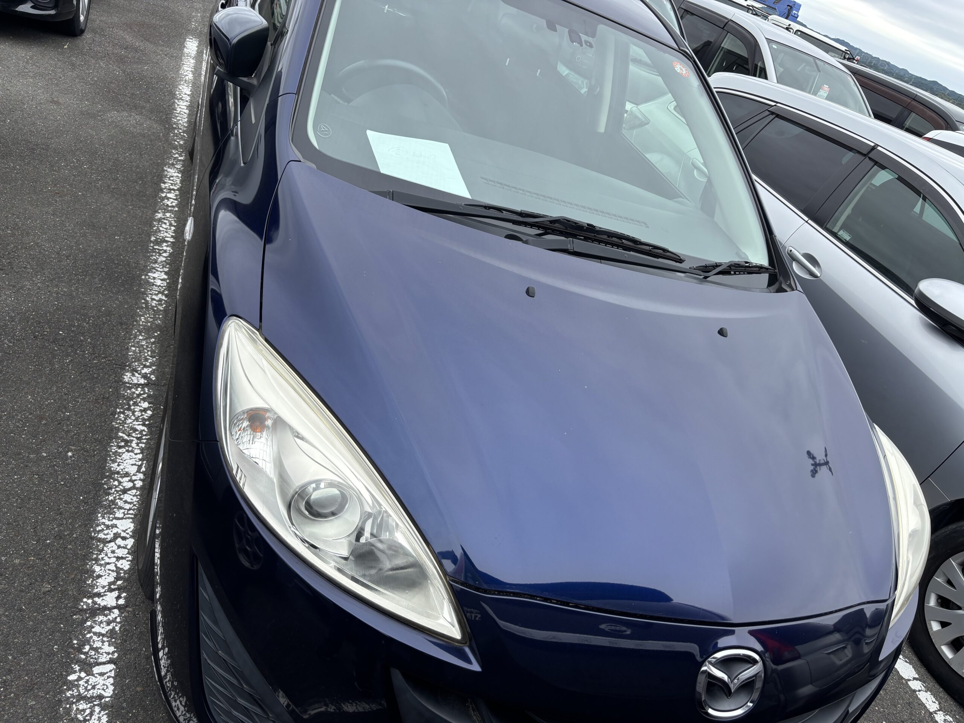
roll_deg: -23.1
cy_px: 362
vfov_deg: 53.1
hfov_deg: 67.3
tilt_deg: -29.4
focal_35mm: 26
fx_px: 724
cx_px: 482
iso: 50
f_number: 1.6
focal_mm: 5.96
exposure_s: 1/1164
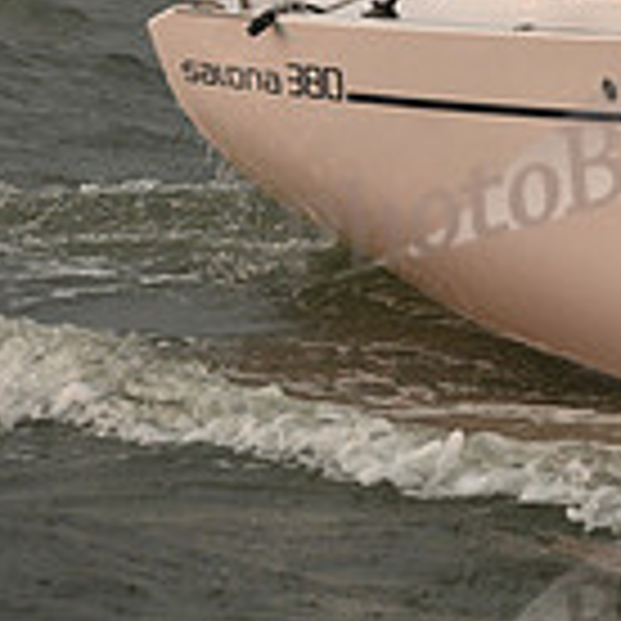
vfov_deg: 5.0
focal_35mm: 349
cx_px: 1148
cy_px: -124
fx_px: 7083
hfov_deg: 5.0
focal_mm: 98
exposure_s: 1/500
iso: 400
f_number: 4.5
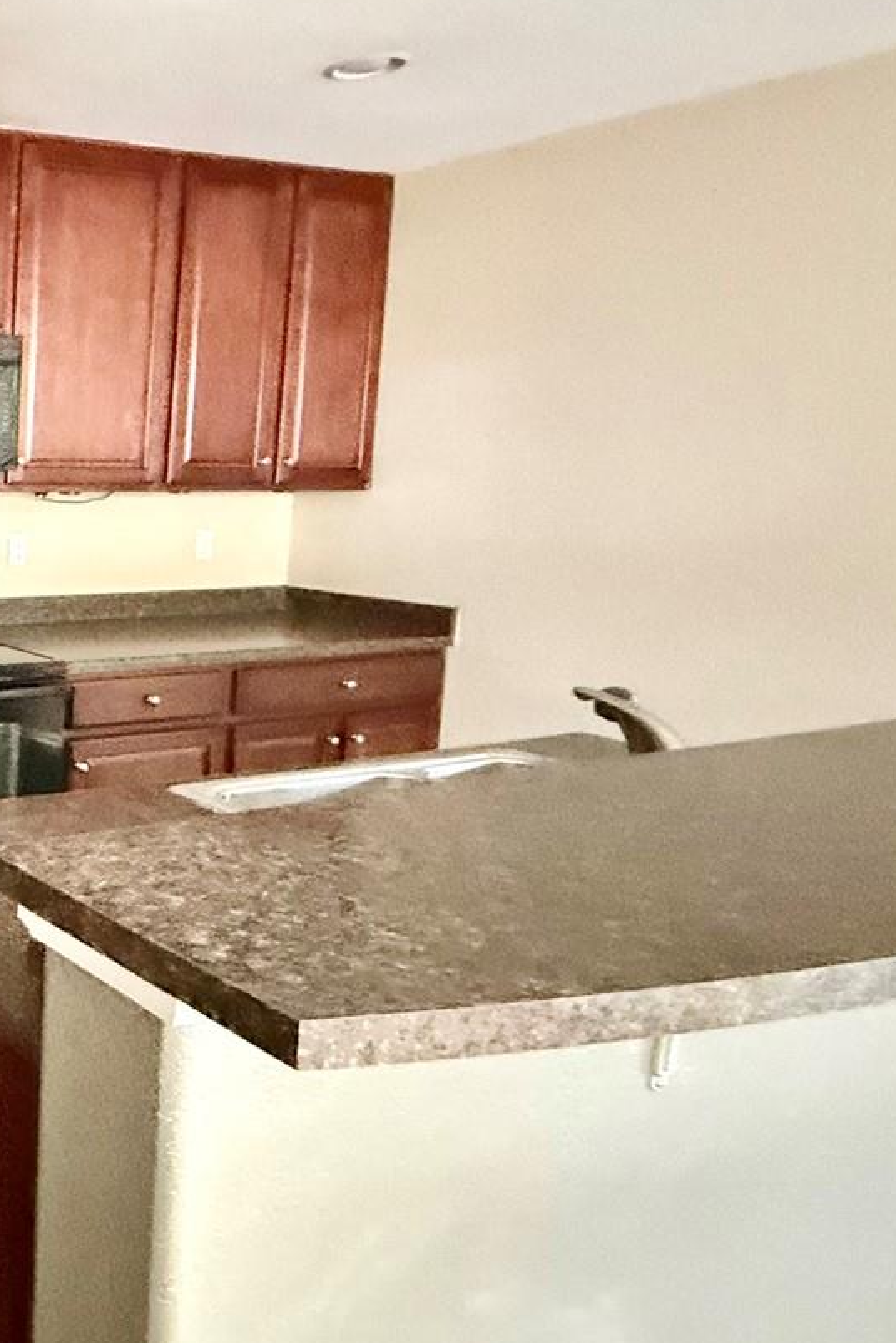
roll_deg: +0.3
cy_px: 579
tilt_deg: -6.2
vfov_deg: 63.4
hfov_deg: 31.4
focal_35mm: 29
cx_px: -339
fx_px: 1082
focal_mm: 2.22
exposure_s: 1/15
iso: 2500
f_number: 2.2
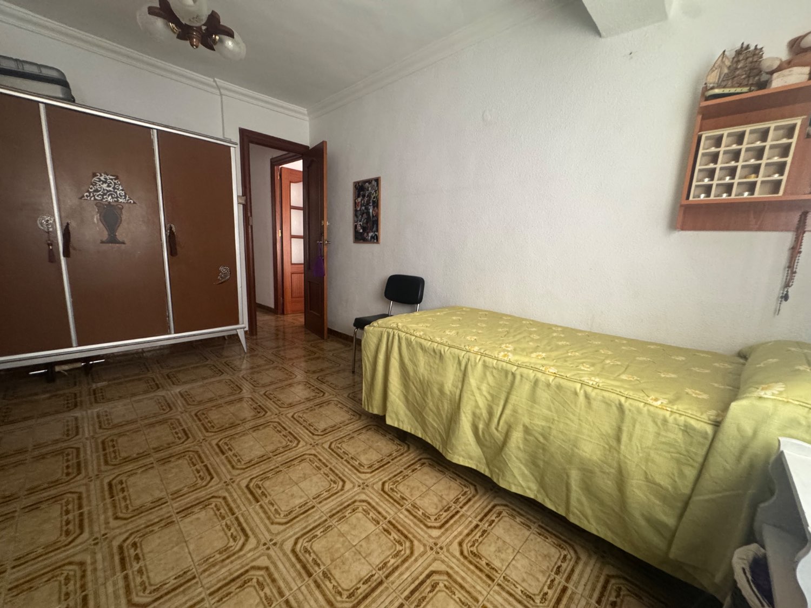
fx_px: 328
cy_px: 304
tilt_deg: -9.0
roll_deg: -0.6
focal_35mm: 14
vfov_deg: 85.7
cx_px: 406
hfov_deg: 102.1
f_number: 2.2
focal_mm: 2.22
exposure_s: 1/60
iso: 400
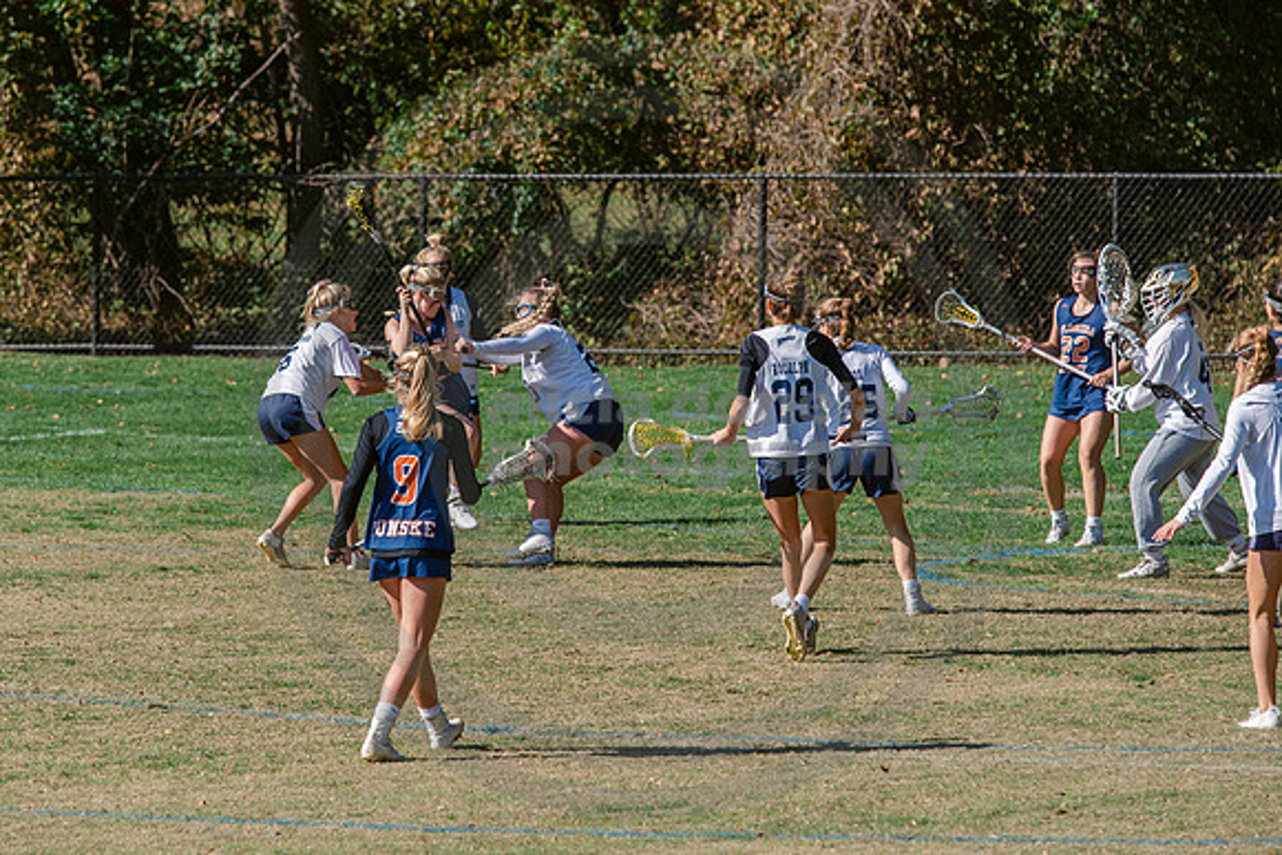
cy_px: 341
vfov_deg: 5.3
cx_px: 512
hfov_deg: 8.0
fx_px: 9154
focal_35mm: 257
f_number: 5
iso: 250
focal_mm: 200
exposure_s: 1/1600
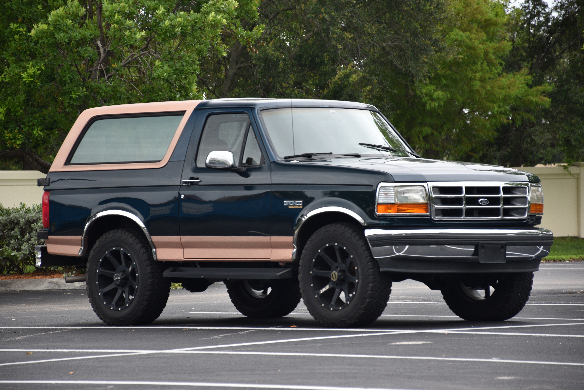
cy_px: 195
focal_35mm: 174
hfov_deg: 11.8
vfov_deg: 7.9
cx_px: 292
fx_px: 2822
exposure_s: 1/125
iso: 200
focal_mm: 116
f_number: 5.6
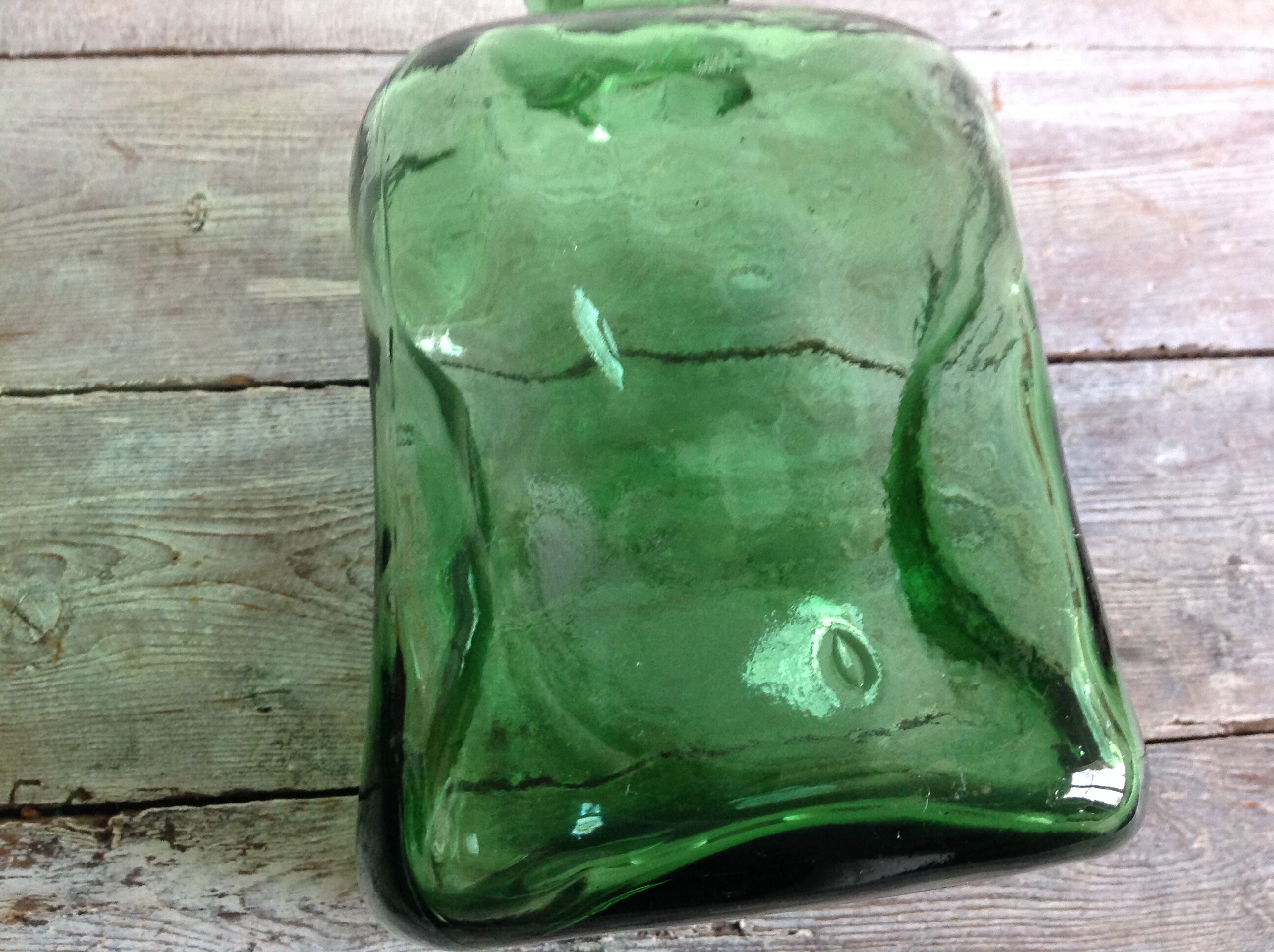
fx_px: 1286
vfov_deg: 40.6
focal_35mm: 35
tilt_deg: -70.4
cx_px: 637
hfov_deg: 52.7
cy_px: 476
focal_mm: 4.28
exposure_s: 1/15
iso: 160
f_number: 2.4
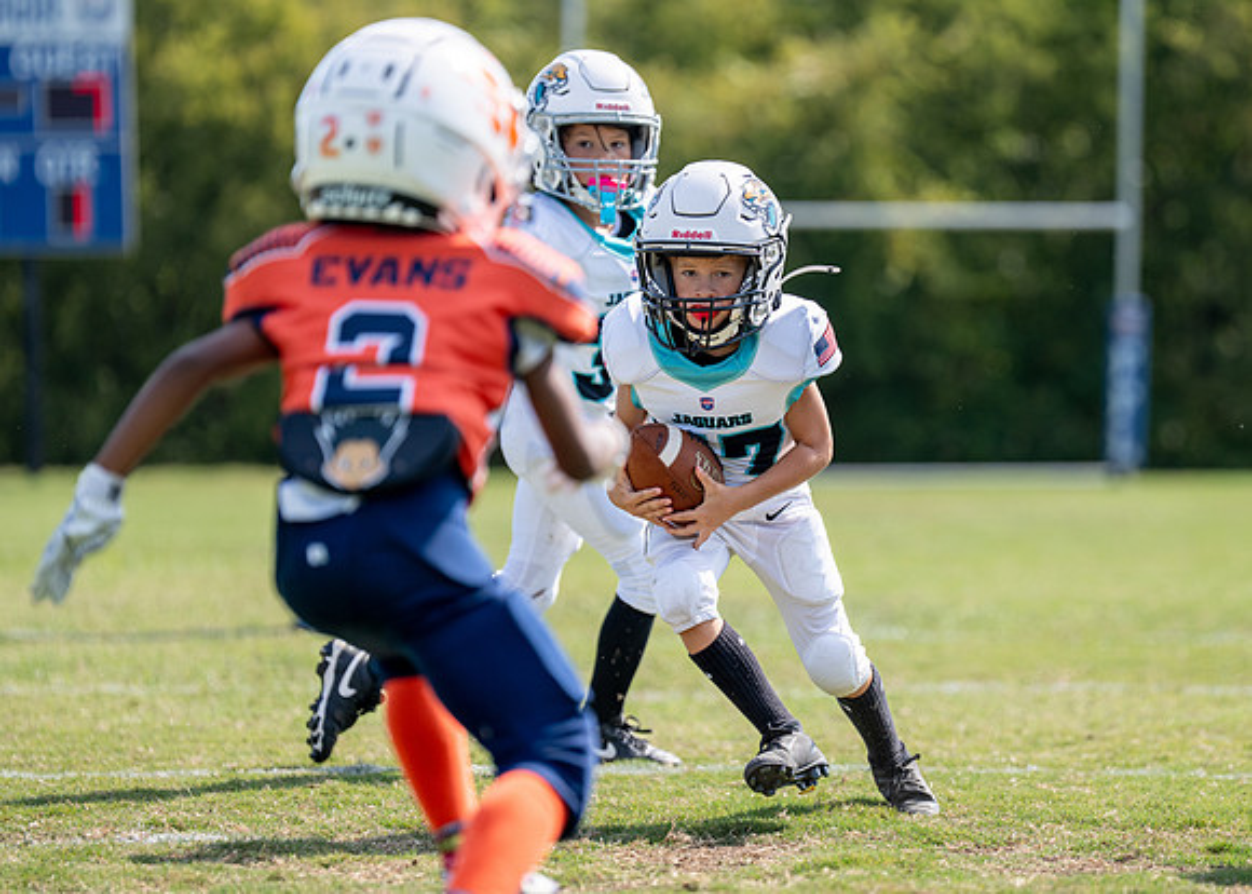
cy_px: 409
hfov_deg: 9.7
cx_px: 773
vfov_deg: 7.0
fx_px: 7340
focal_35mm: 206
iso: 160
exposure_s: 1/2500
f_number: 2.8
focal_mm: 162
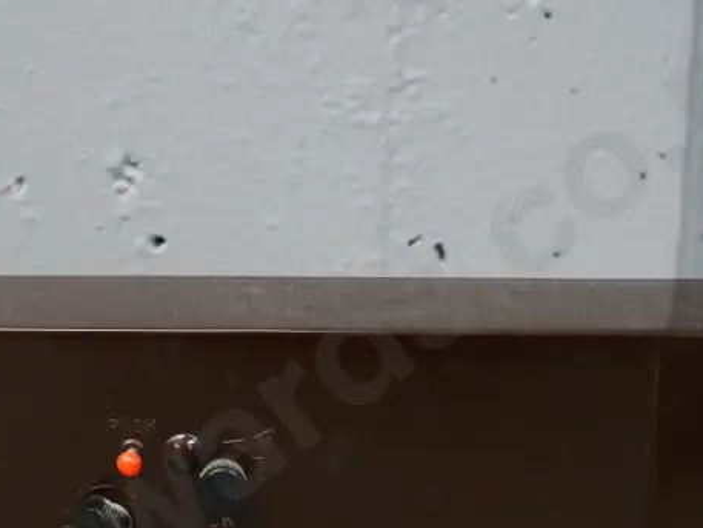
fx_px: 2092
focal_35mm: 103
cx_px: 180
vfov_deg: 14.2
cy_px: 493
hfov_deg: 19.0
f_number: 4.3
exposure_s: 1/100
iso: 3200
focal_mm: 23
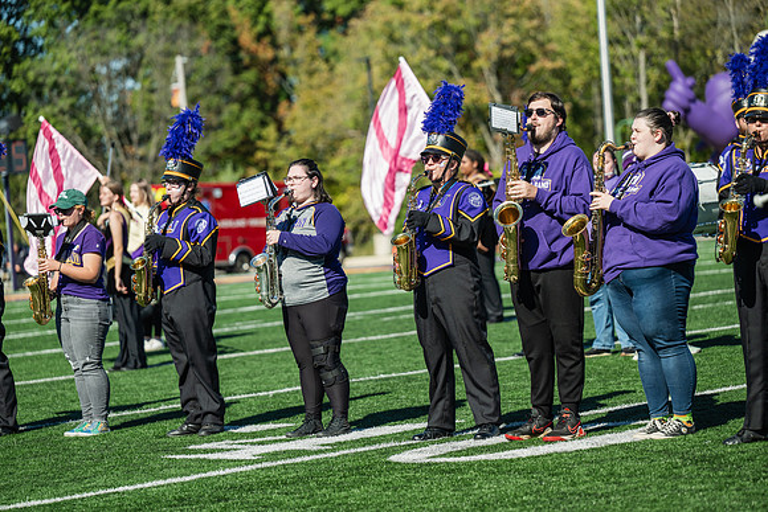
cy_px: 256
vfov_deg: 10.2
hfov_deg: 15.2
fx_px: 2881
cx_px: 384
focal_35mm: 135
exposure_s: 1/1250
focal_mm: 135
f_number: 3.2
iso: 80
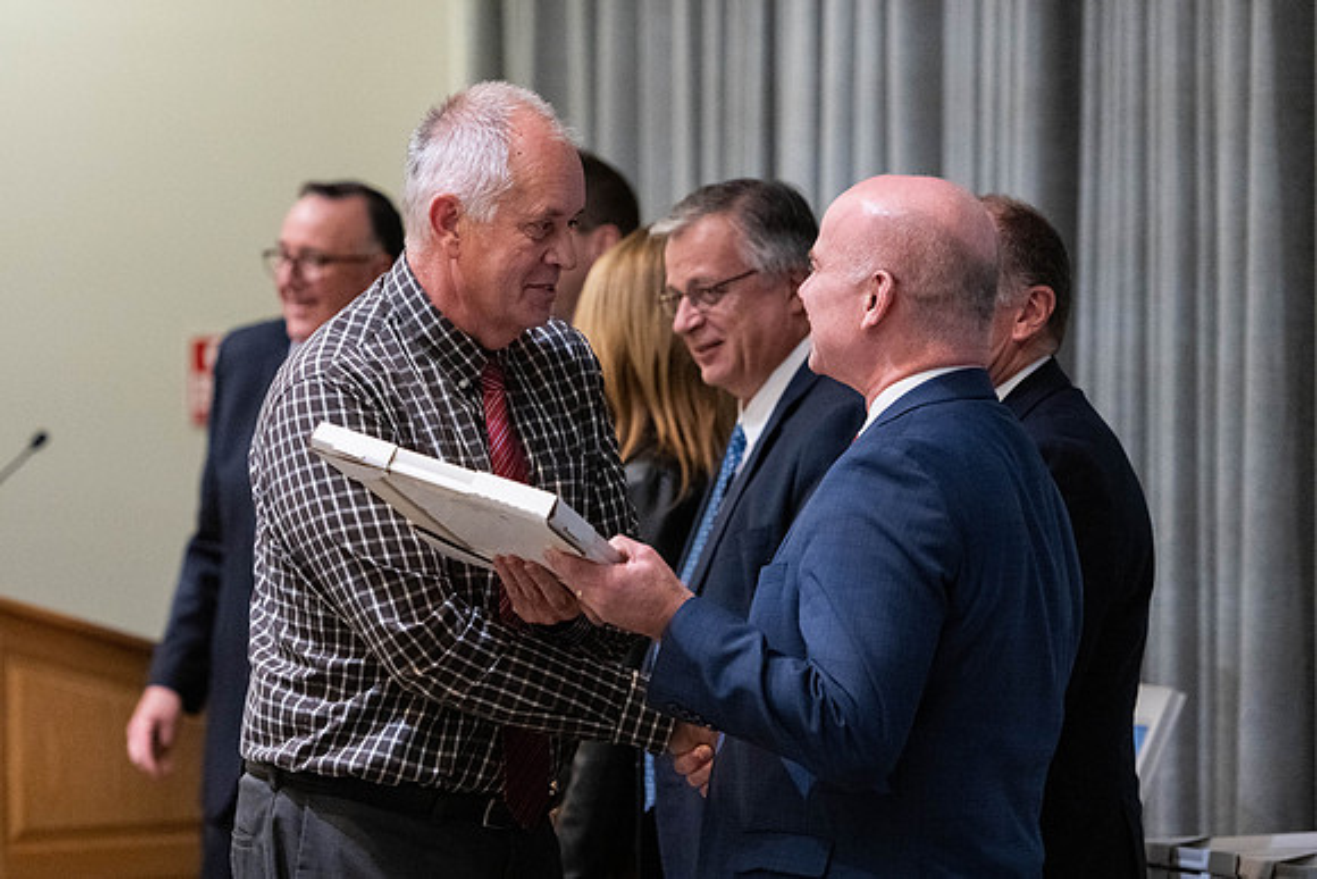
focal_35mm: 167
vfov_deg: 8.2
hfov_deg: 12.3
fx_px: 6098
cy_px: 365
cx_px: 565
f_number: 2.8
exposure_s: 1/250
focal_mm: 135
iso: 5000
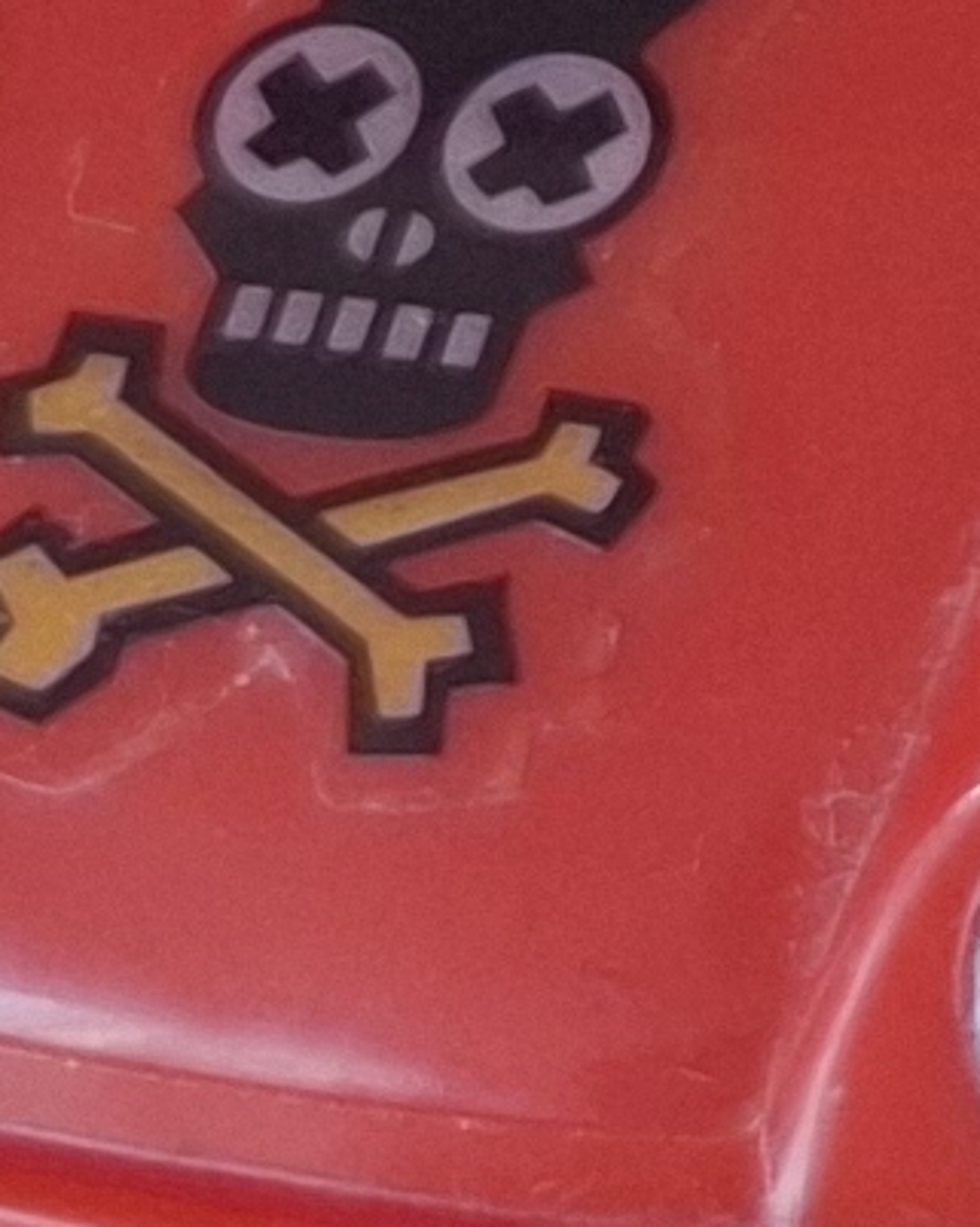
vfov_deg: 8.2
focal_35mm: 228
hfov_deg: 6.4
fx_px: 8276
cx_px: 2485
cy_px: -903
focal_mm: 5.54
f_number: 1.8
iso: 200
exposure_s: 1/50
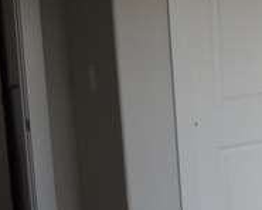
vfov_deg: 18.9
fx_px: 628
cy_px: 82
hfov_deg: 20.7
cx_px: 371
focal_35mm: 81
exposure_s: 1/30
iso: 160
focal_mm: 4.3
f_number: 3
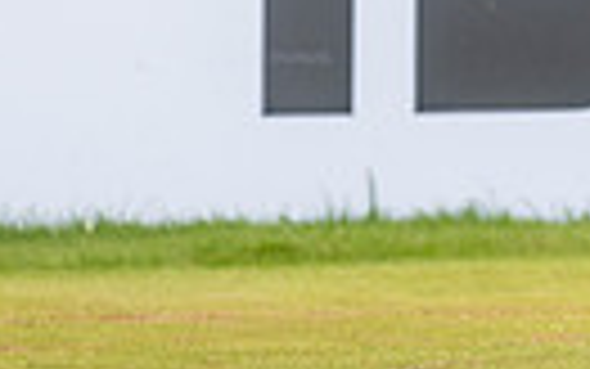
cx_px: 734
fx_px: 26108
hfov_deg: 1.3
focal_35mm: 1623
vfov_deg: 0.8
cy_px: -645
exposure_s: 1/640
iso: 160
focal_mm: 300
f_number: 5
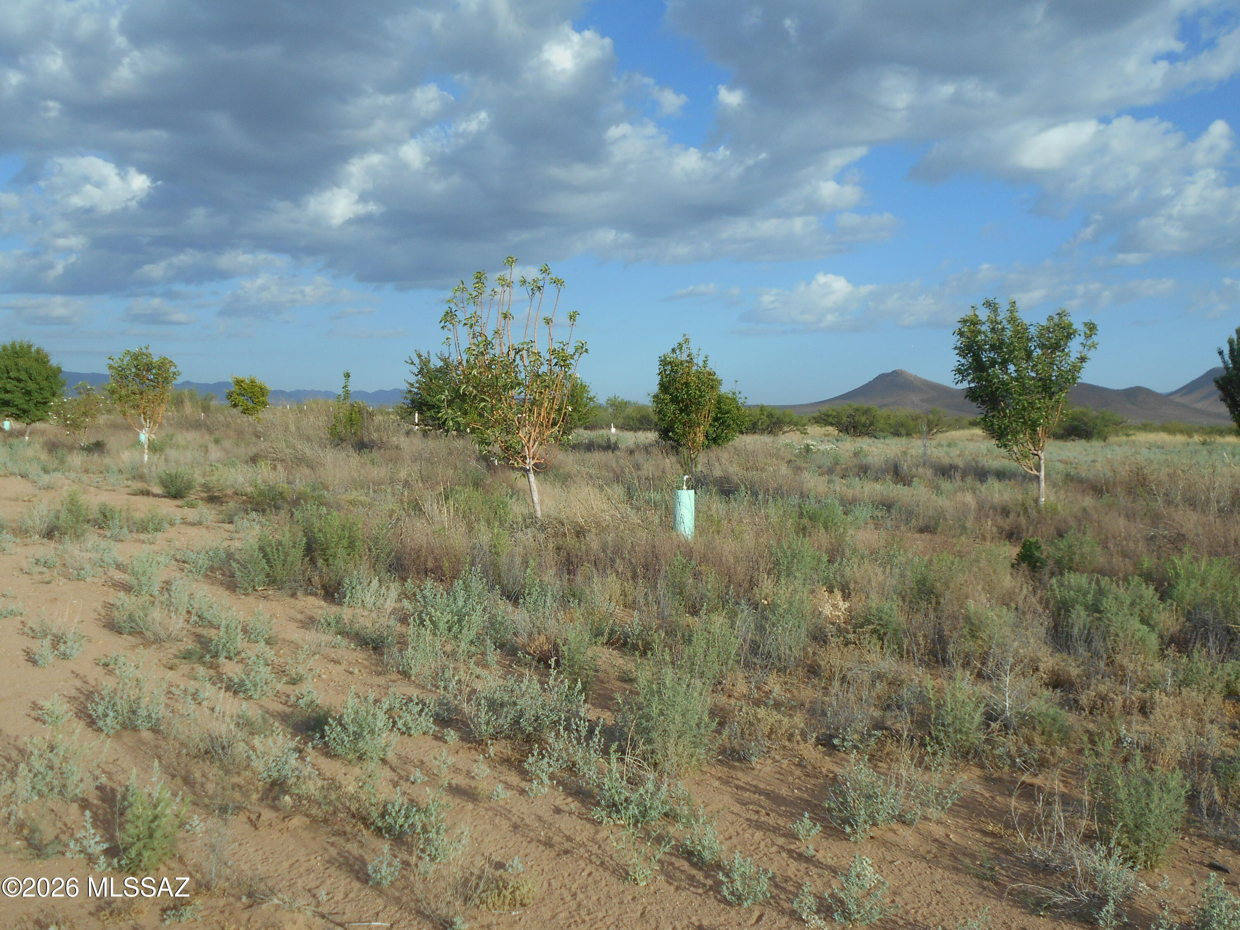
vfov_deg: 44.2
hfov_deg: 56.8
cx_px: 620
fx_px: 1146
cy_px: 465
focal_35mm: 32
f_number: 3.6
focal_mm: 5.8
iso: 80
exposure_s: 1/1000
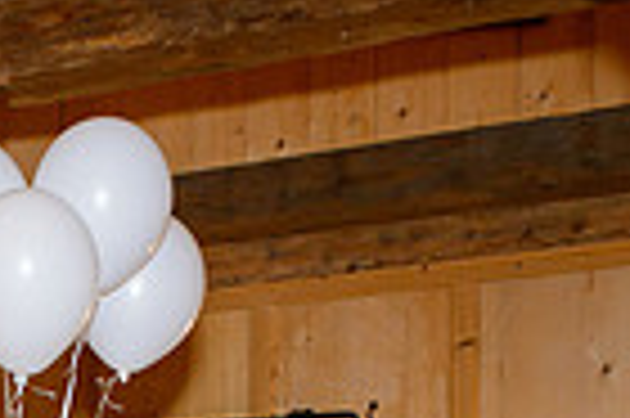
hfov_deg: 15.7
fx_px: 2167
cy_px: 805
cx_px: -205
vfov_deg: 10.3
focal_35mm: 124
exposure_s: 1/60
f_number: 6.3
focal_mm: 28
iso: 1000
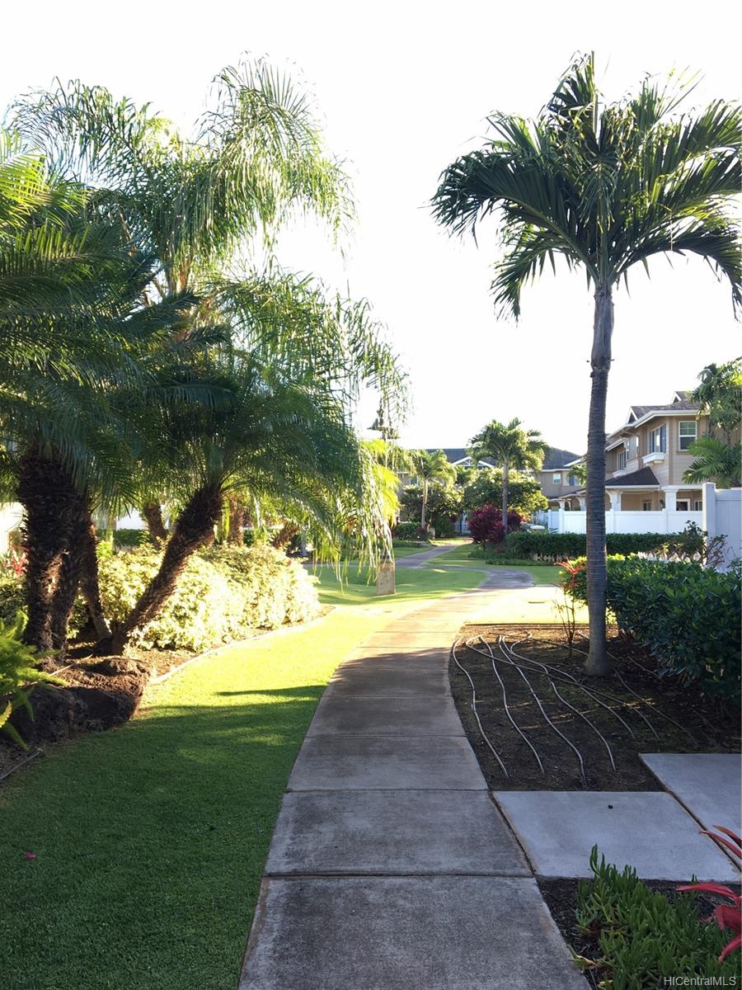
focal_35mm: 29
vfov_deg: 61.7
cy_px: 495
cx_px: 371
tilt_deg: +1.8
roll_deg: -0.6
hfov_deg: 48.2
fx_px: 829
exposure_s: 1/128
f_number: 2.2
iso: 25
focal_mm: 4.15
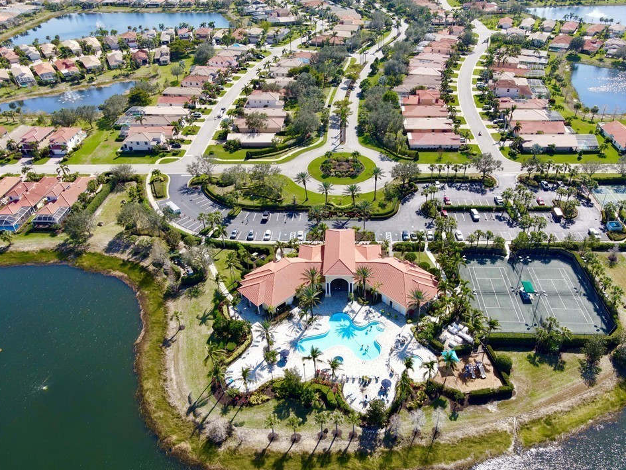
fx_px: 470
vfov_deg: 53.1
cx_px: 335
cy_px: 237
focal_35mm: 26
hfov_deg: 67.2
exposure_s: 1/320
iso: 100
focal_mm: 4.5
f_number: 2.8
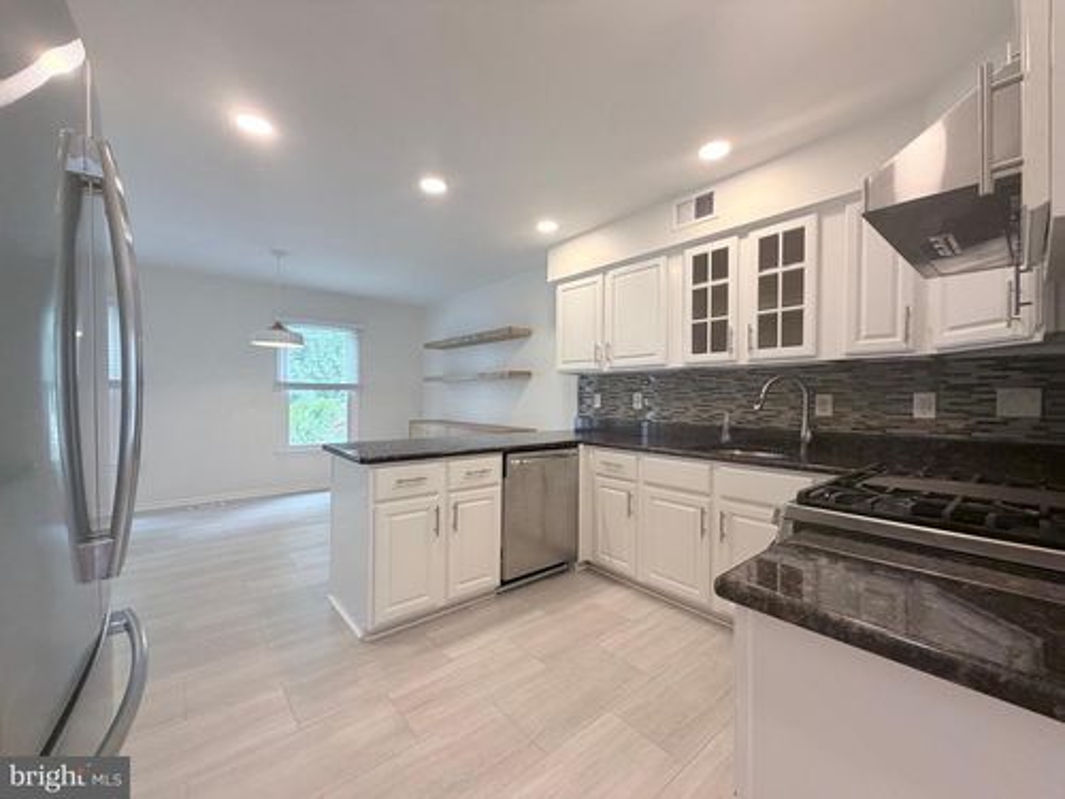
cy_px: 400
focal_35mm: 14
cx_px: 532
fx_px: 431
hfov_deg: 102.1
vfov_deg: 85.7
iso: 320
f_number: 2.2
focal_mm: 2.22
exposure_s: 1/120
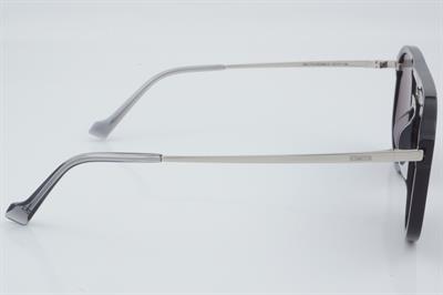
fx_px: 922
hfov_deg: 27.0
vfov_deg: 18.2
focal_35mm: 75
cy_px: 148
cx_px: 222
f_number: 32
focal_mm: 50
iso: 100
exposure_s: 1/3
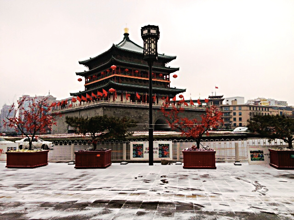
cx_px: 147
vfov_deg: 40.7
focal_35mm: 35
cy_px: 110
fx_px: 297
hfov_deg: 52.6
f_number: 2.4
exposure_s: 1/464
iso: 50
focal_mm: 4.28
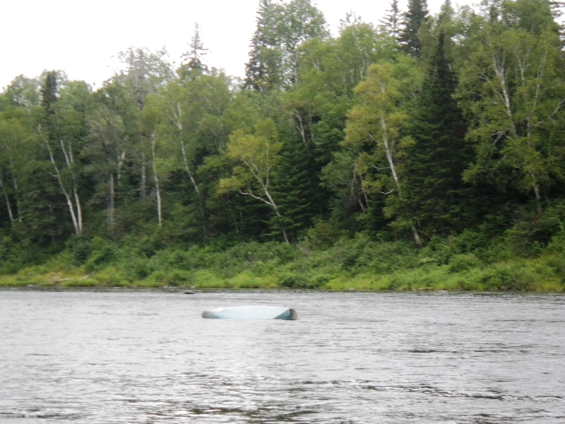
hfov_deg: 14.1
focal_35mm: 140
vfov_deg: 10.6
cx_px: 282
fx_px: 2285
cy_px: 212
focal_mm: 25
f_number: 5.5
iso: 250
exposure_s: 1/250
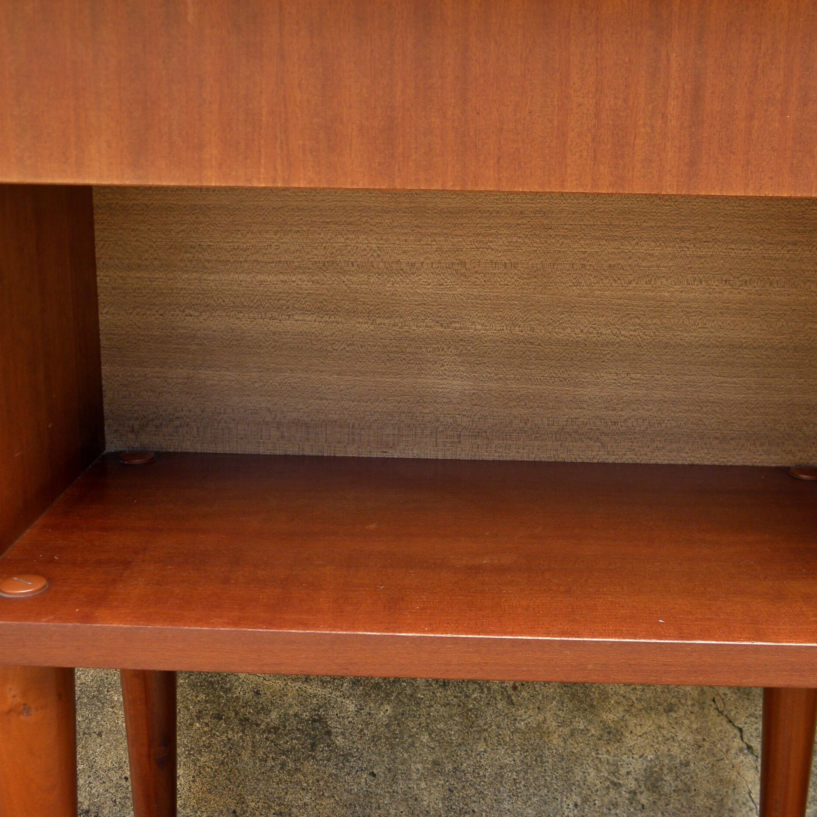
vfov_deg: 36.1
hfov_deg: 36.0
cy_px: 417
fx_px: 1255
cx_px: 475
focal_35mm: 47
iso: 100
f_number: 3.8
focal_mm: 7.1
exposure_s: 1/40
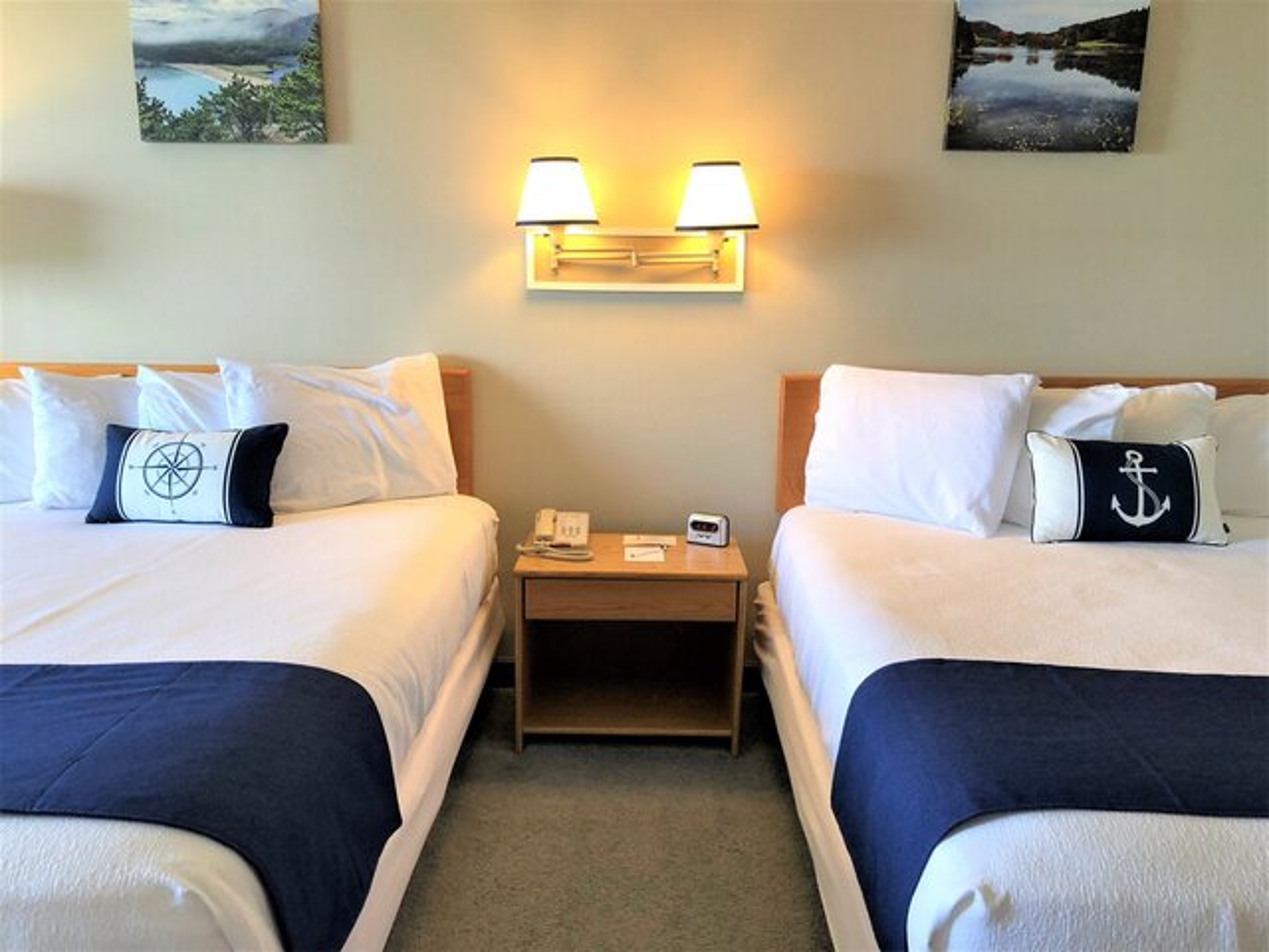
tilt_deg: -11.1
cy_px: 476
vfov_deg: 49.7
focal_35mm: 28
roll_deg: -0.5
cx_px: 634
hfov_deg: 63.4
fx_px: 1026
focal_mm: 4
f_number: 1.8
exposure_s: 1/30
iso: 25
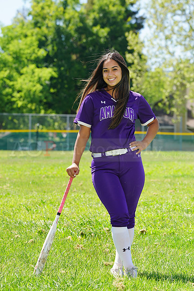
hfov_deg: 7.6
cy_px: 146
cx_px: 97
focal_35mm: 181
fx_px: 1465
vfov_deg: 11.4
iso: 200
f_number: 9
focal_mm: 181
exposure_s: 1/200
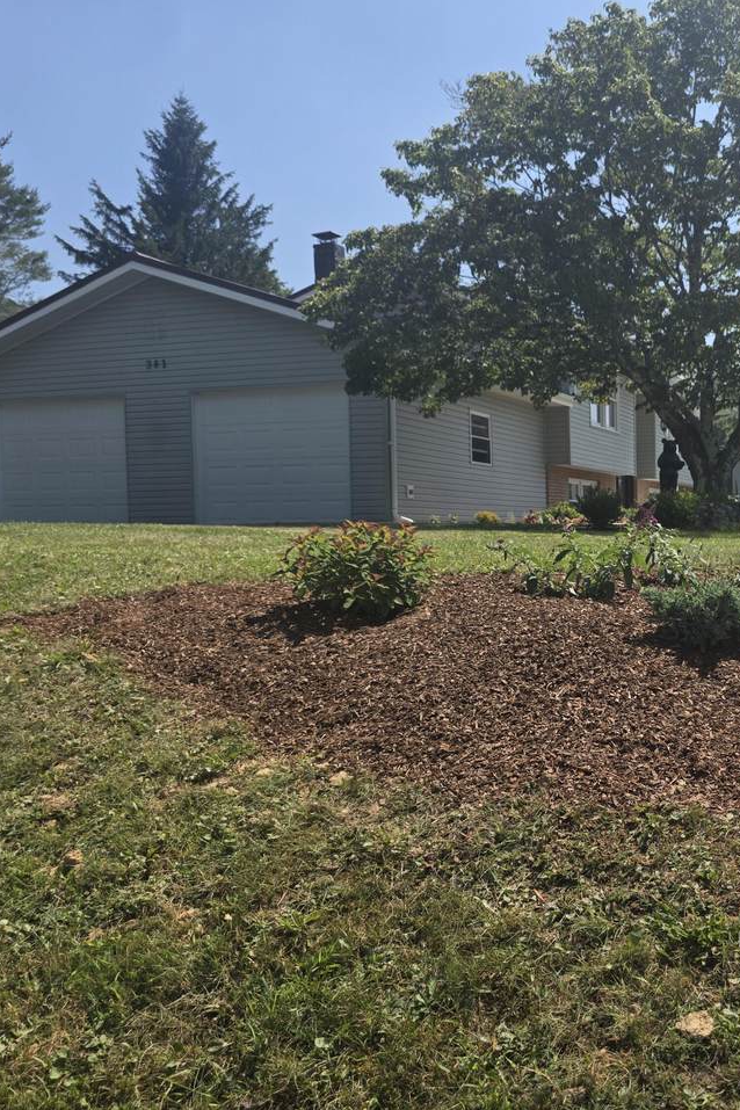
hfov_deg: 39.0
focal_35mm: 32
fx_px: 987
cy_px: 554
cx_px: 626
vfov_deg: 58.7
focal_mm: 6.3
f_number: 1.7
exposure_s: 1/5447
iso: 80
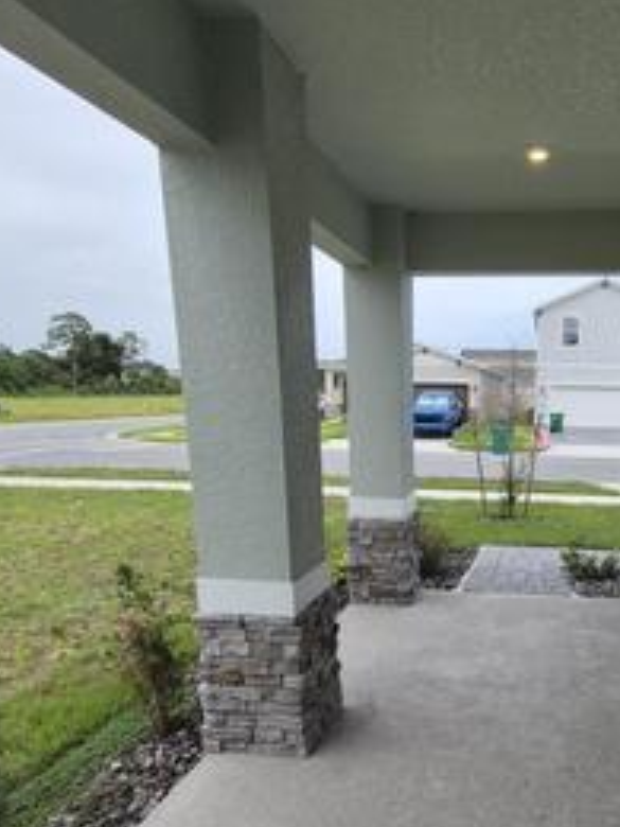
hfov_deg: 53.4
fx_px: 573
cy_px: 547
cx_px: 486
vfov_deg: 69.7
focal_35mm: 24
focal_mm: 1.74
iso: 40
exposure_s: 1/612
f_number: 2.2
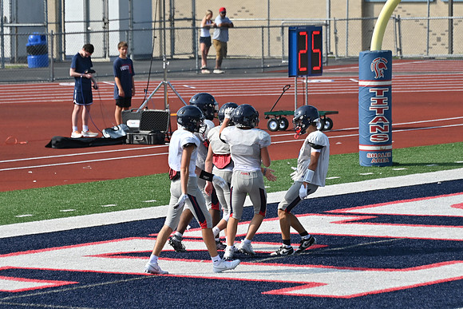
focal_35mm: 270
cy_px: 154
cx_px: 232
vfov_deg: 5.1
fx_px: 3473
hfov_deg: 7.6
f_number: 5.6
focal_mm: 180
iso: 125
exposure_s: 1/800
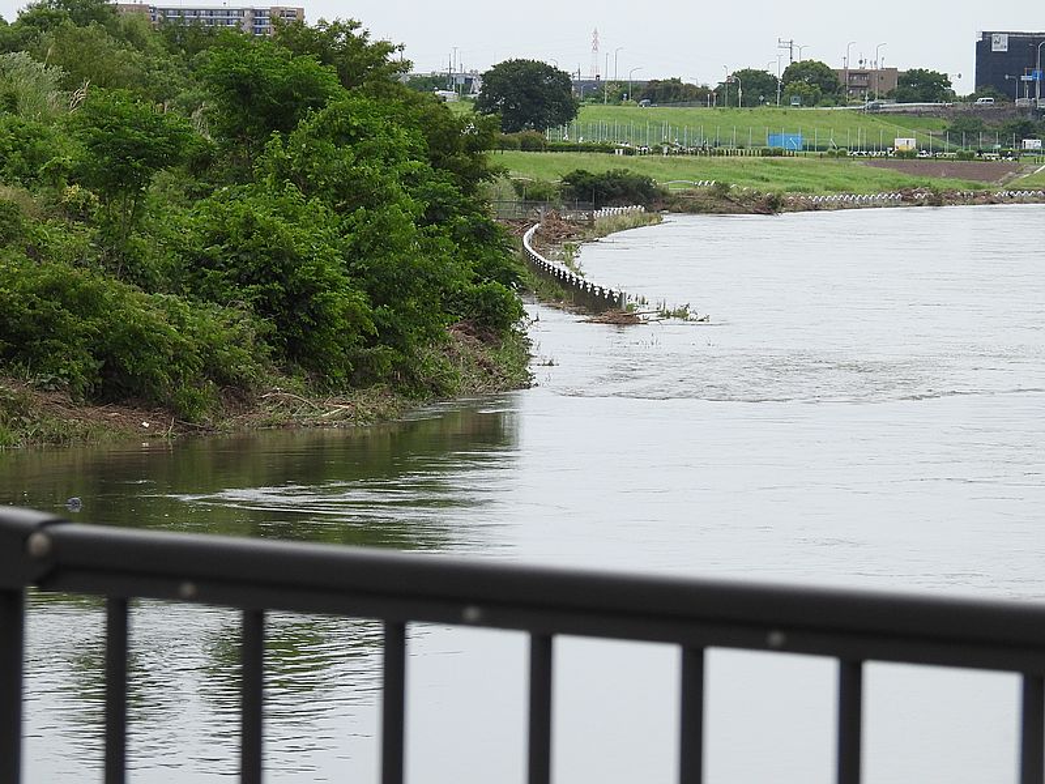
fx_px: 6641
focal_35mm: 220
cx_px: 522
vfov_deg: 6.8
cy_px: 392
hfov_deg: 9.0
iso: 220
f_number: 4.5
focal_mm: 39.3
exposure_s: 1/1000
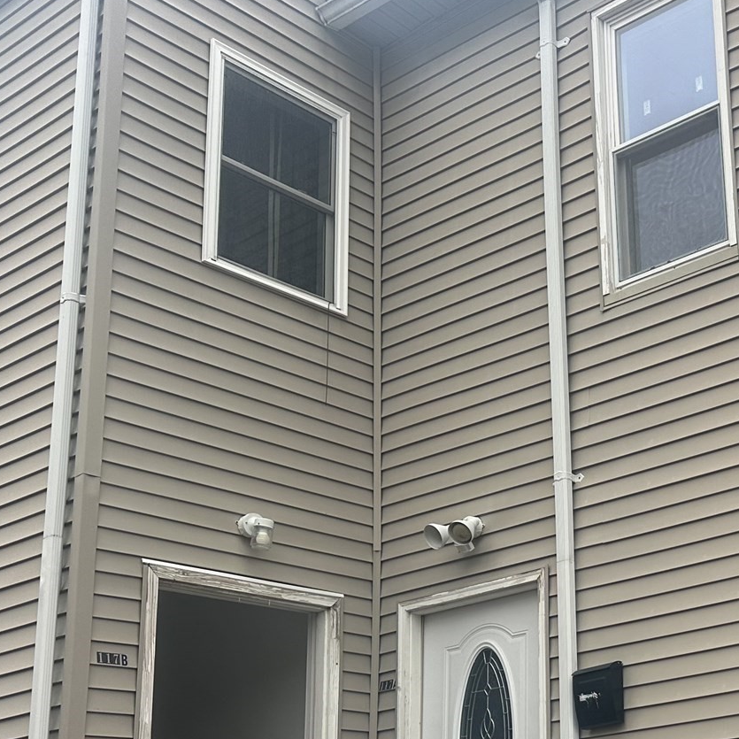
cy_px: 597
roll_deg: +3.4
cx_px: 815
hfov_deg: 29.5
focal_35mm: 52
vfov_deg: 31.9
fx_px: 1256
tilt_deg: +13.3
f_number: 1.78
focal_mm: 6.86
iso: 80
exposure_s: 1/785
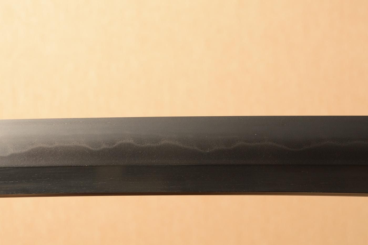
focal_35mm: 120
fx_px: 1226
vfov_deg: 11.4
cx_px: 184
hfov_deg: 17.1
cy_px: 122
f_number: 11
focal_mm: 80
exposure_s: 1/2
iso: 400
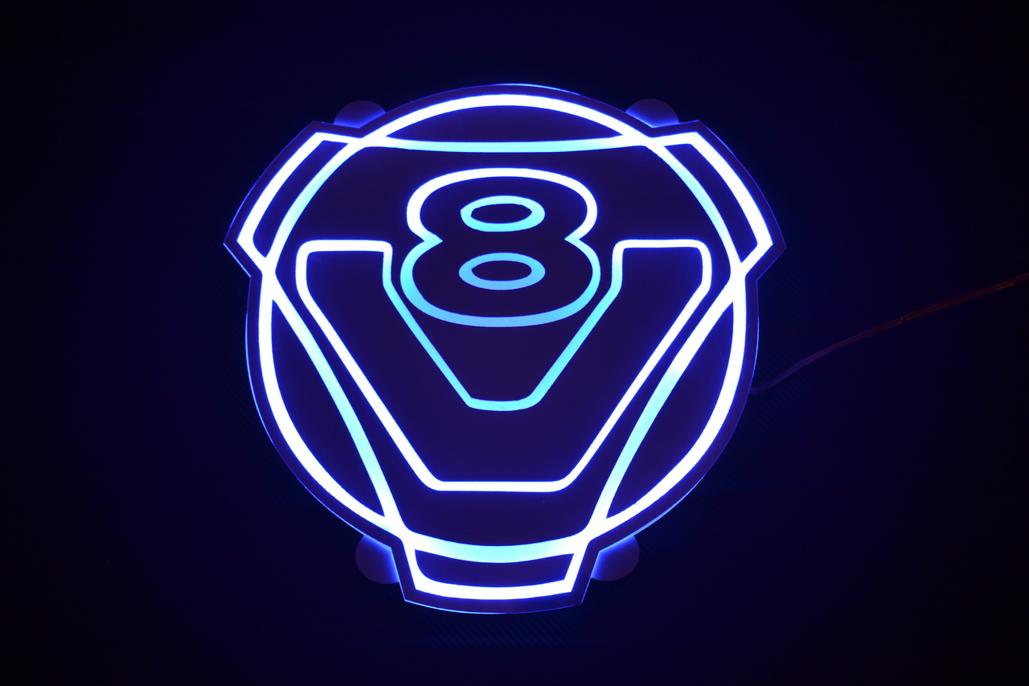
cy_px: 343
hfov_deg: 53.1
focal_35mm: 36
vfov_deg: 36.9
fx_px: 1029
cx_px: 514
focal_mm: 24
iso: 100
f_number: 4
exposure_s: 1/25
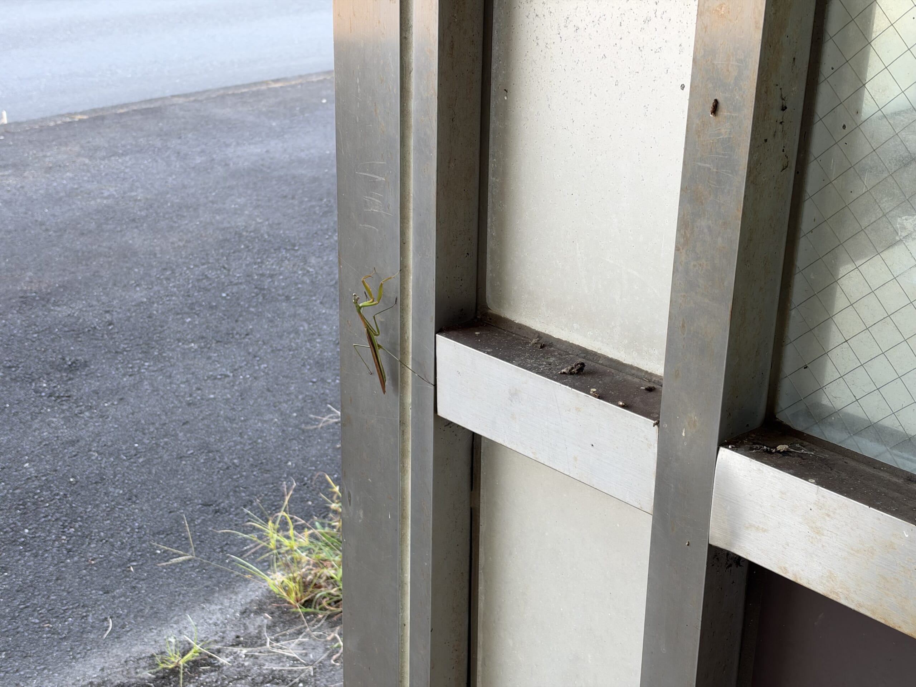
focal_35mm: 48
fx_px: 1270
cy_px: 344
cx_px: 458
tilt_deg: -21.9
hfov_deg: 39.7
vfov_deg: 30.3
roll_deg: -0.6
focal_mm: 6.93
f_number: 1.8
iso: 64
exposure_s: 1/148
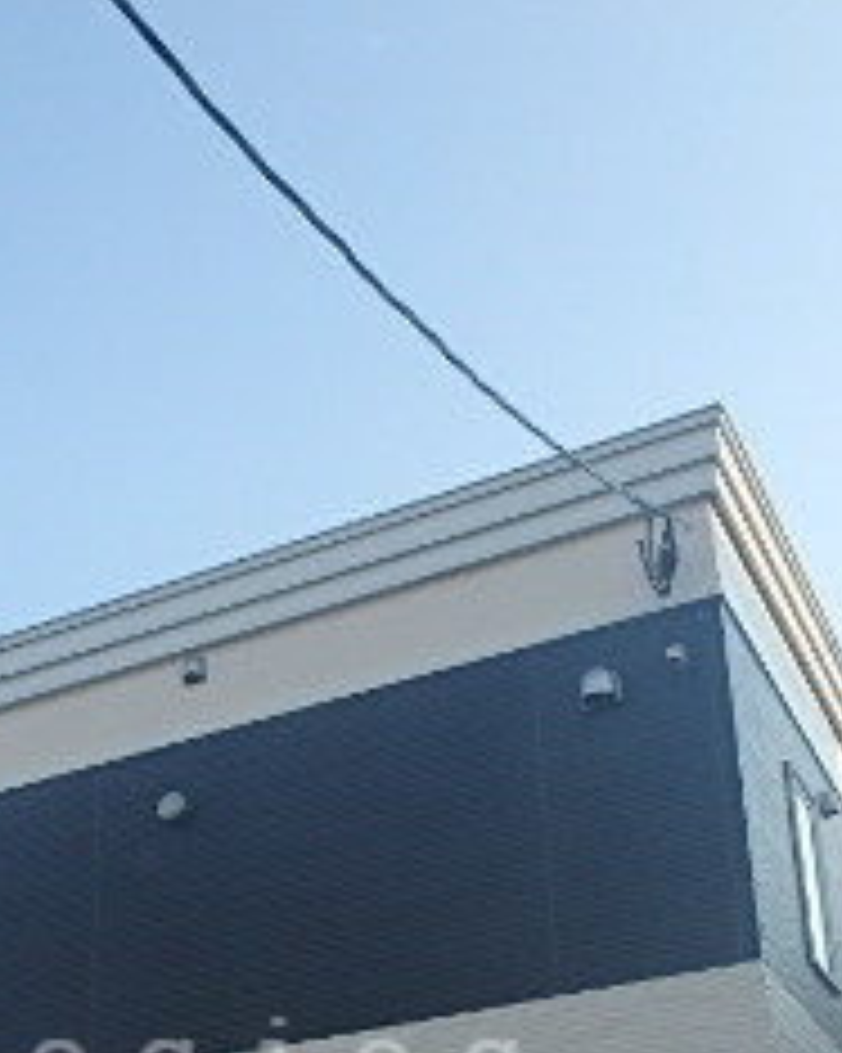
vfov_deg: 31.0
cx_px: 234
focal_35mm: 56
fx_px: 1746
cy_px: 1071
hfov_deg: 26.8
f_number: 3.5
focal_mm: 3.7
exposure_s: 1/500
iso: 125
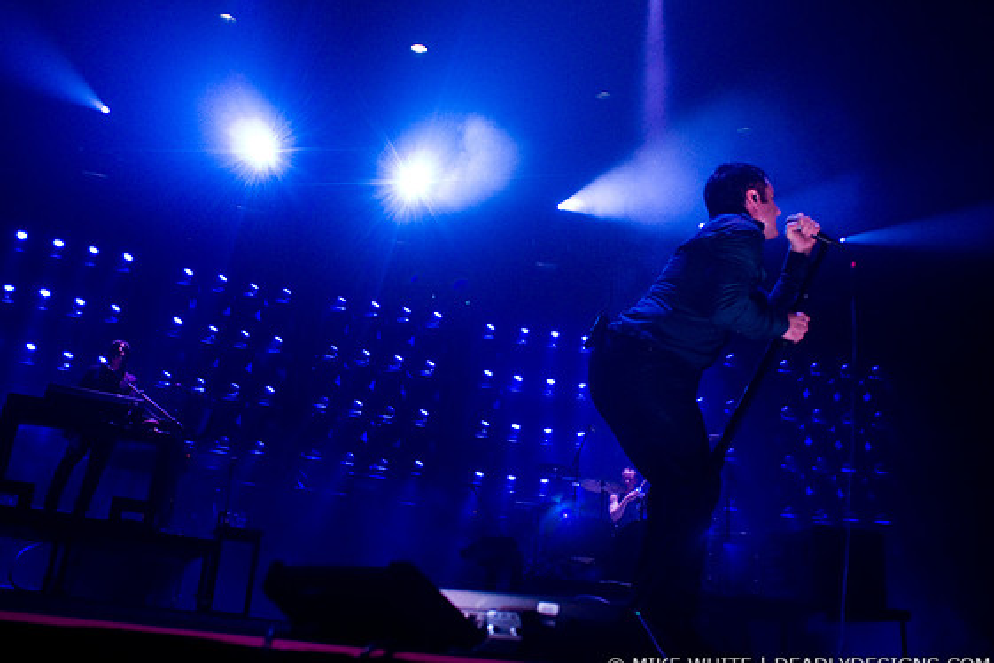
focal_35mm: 31
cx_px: 485
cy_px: 339
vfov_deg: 42.3
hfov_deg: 60.3
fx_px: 856
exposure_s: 1/200
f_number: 3.2
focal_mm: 20
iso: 1000
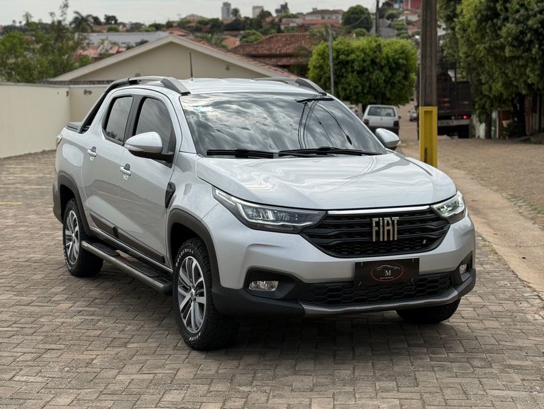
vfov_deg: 30.3
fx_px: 755
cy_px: 204
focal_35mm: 48
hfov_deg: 39.6
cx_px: 272
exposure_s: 1/6024
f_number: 1.78
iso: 64
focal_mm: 6.76
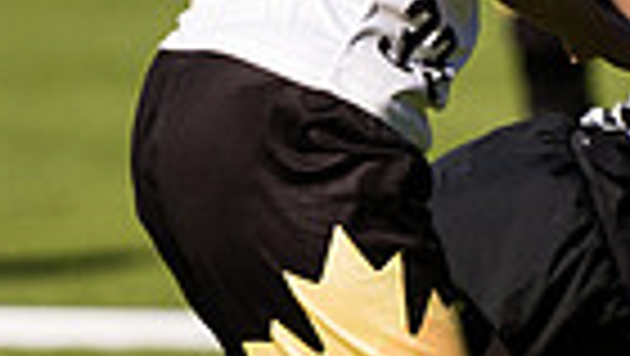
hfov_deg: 1.6
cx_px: 539
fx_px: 22686
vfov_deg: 0.9
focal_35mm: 1357
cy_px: 198
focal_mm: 195
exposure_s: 1/2500
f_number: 2.8
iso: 100
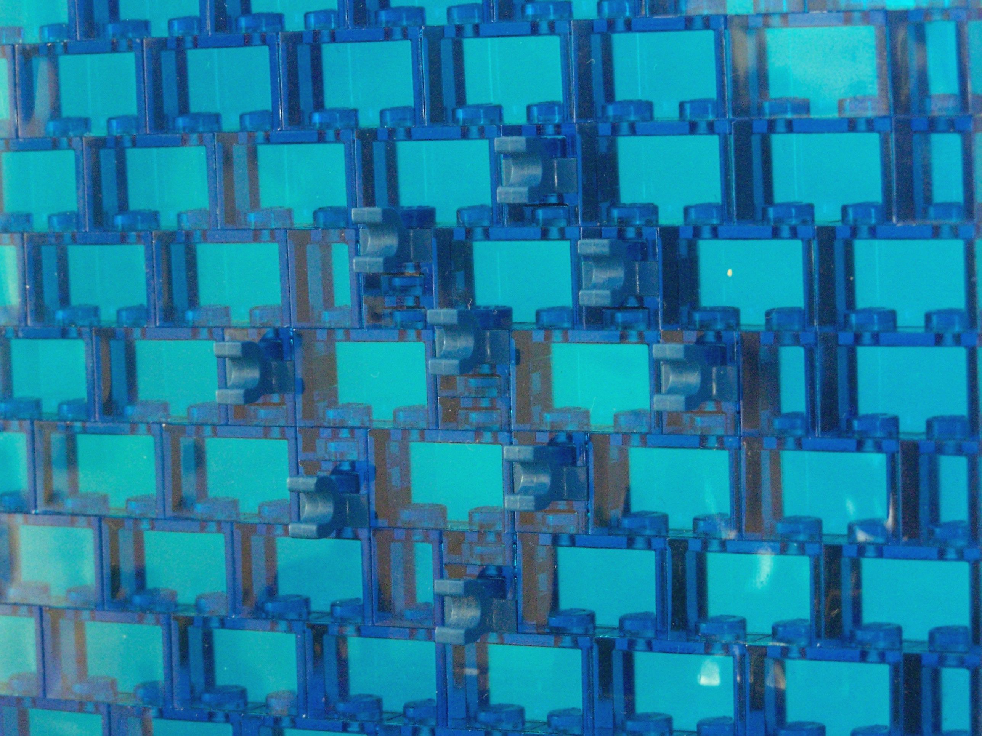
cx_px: 491
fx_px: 3631
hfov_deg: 15.4
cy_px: 368
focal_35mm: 128
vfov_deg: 11.6
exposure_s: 1/10
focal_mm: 21.2
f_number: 6.3
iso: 400
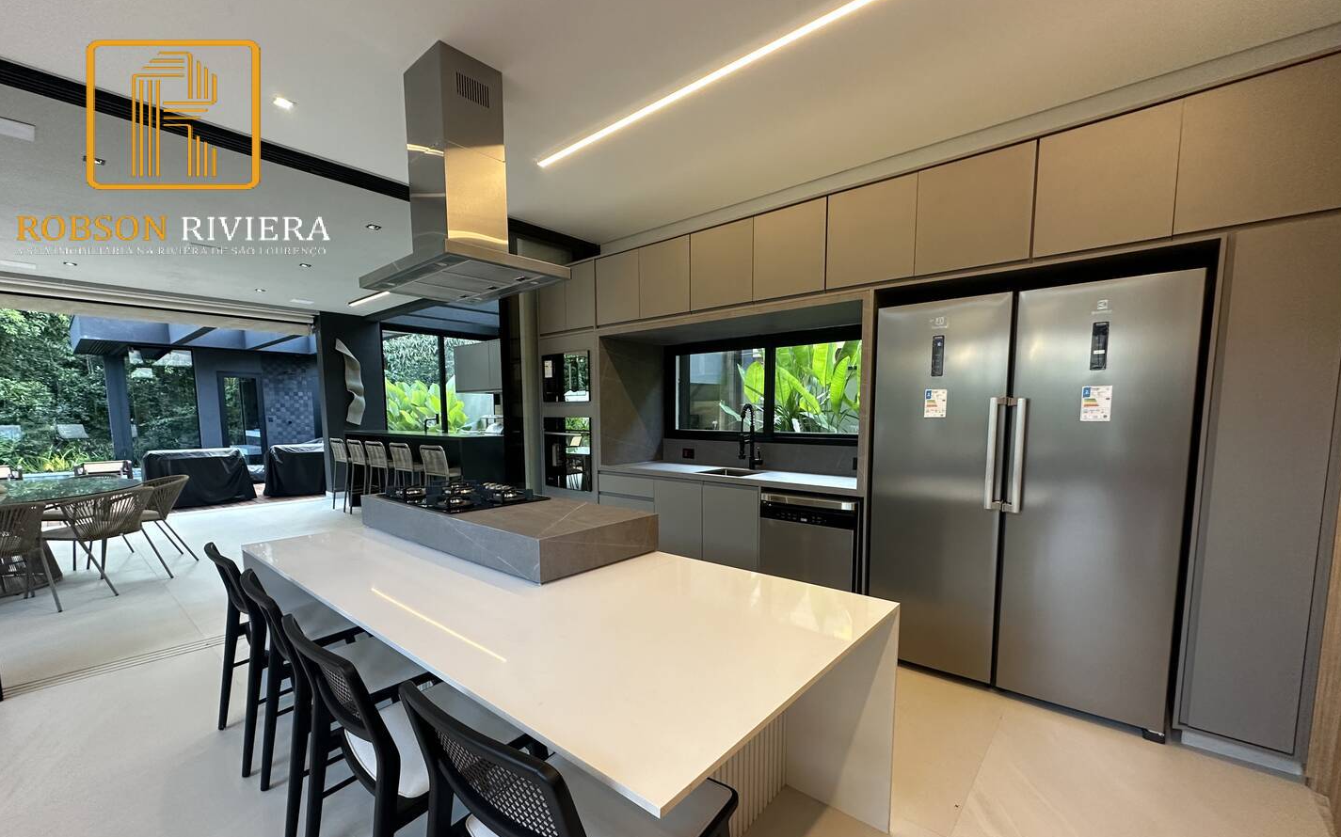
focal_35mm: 15
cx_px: 676
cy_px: 471
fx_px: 548
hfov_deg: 101.5
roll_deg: +0.3
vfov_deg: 74.4
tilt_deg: -5.4
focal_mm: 2.22
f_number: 2.2
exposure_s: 1/120
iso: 250
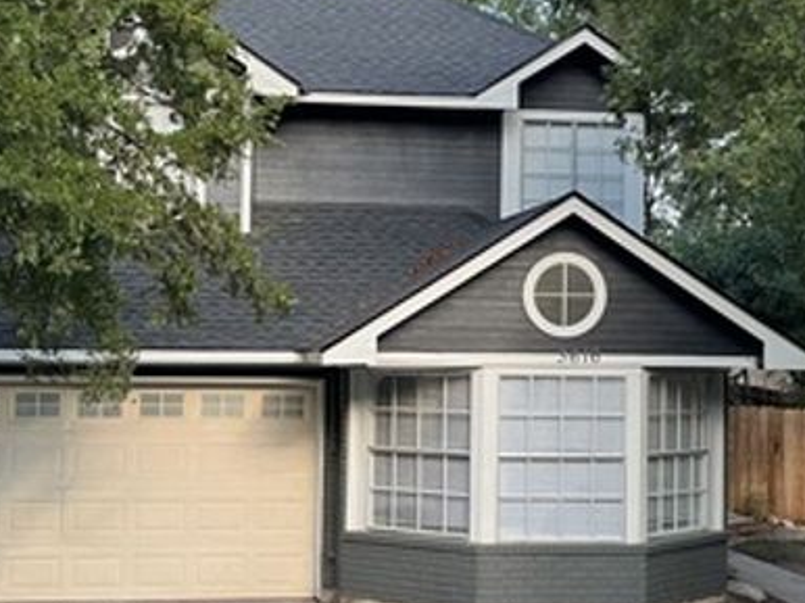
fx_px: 1790
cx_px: 419
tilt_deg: +1.9
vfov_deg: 19.1
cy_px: 282
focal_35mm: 77
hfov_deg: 25.3
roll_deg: -0.5
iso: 20
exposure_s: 1/120
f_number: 1.8
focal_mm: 3
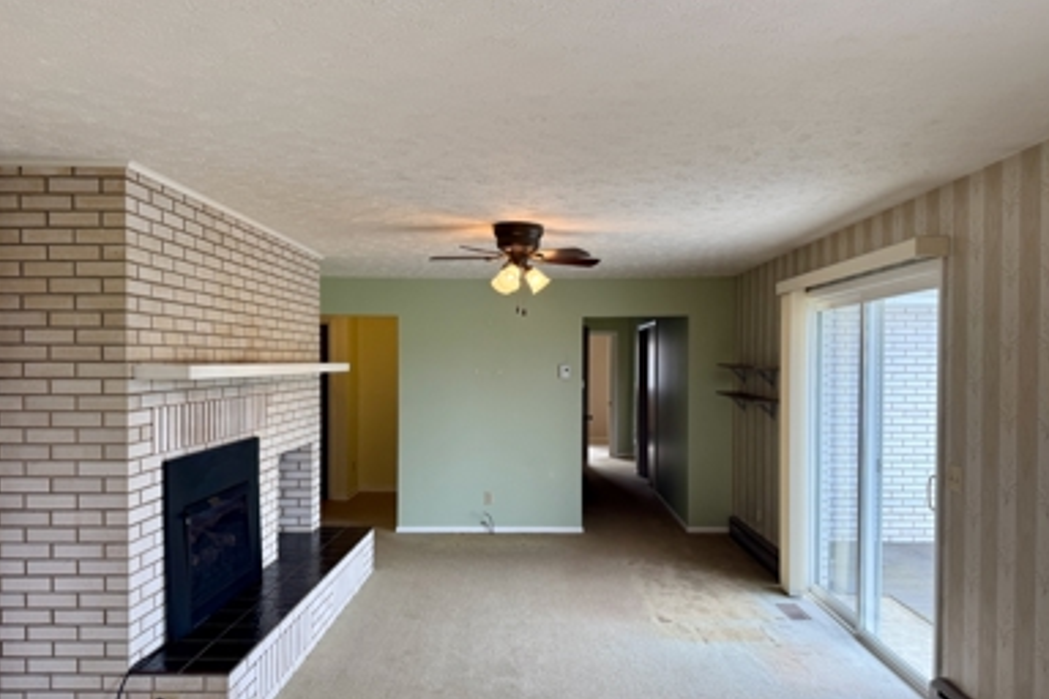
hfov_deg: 69.4
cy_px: 374
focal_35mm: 26
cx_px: 533
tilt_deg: -0.2
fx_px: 758
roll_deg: -0.2
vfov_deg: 49.5
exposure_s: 1/231
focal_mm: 6.76
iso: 100
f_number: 1.78
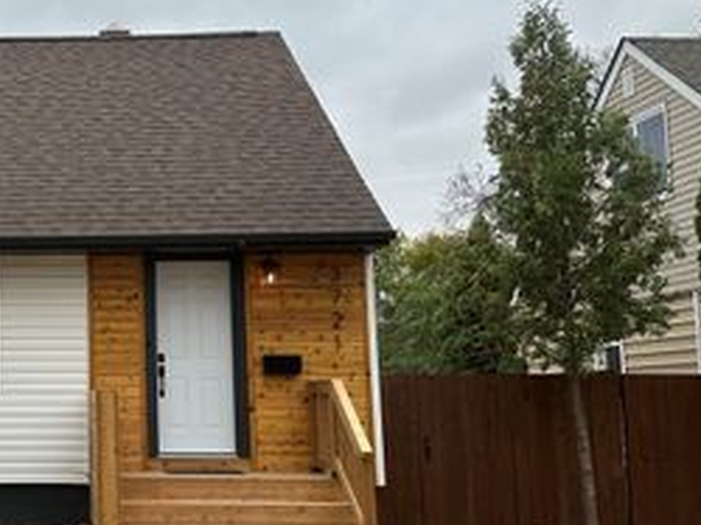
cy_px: 275
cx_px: 22
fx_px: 971
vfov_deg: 30.2
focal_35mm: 48
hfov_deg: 36.3
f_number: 1.78
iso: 80
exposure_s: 1/785
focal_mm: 6.86
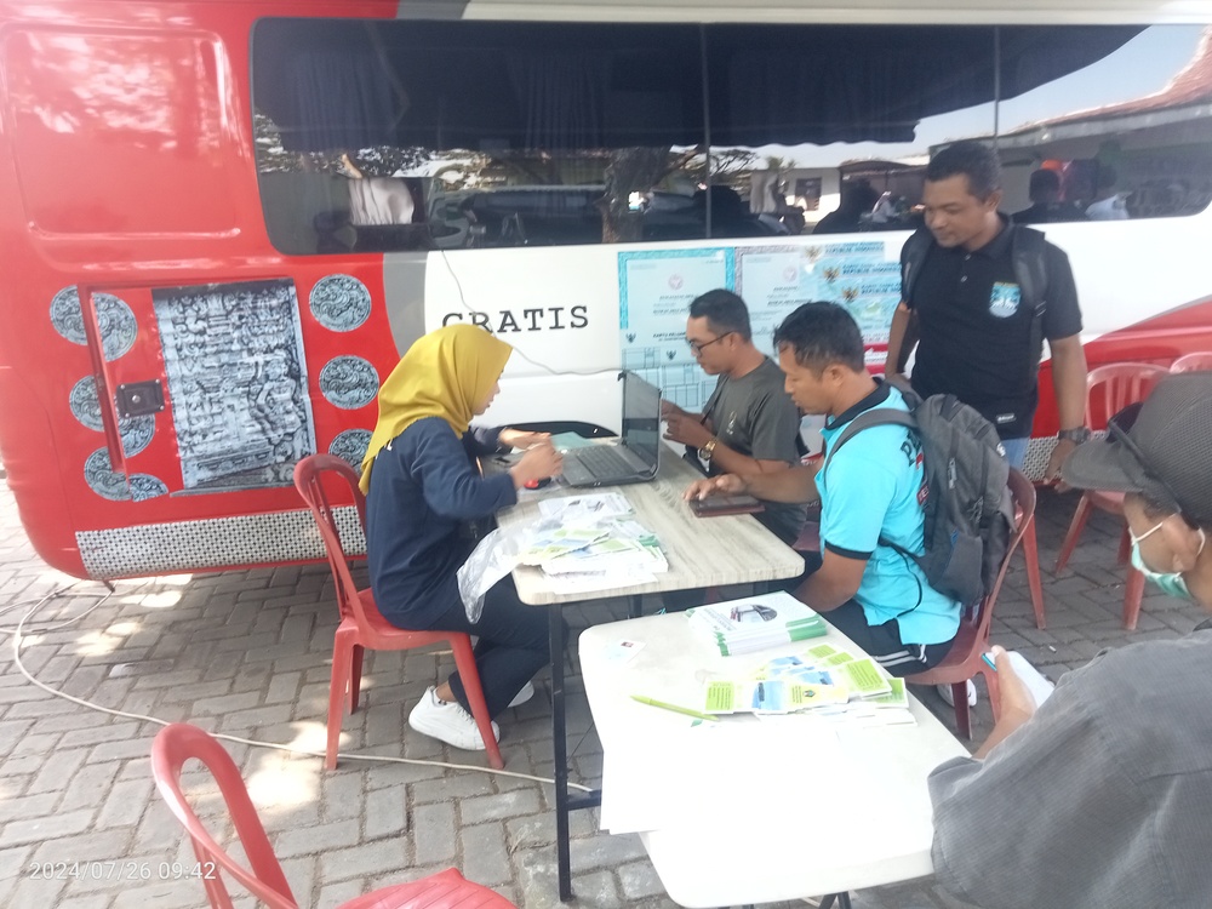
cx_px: 606
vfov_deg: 49.7
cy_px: 454
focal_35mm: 28
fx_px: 980
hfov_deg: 63.4
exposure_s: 1/33.3
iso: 115
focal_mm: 3.46
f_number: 2.2
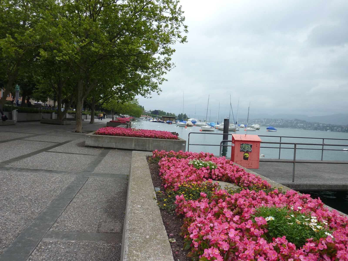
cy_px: 130
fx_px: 292
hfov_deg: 61.7
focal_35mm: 29
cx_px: 174
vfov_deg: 48.2
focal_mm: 4.7
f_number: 4.5
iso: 100
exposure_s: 1/500
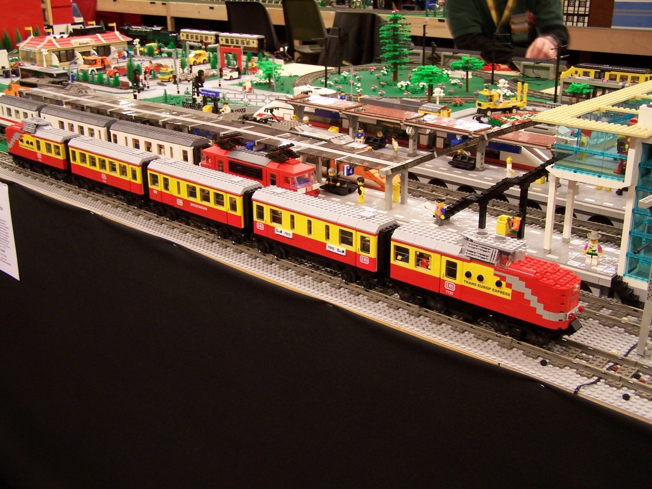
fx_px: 753
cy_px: 244
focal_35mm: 40
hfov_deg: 46.8
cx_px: 326
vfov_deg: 36.0
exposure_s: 1/2
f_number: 2.8
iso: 80
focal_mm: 6.7
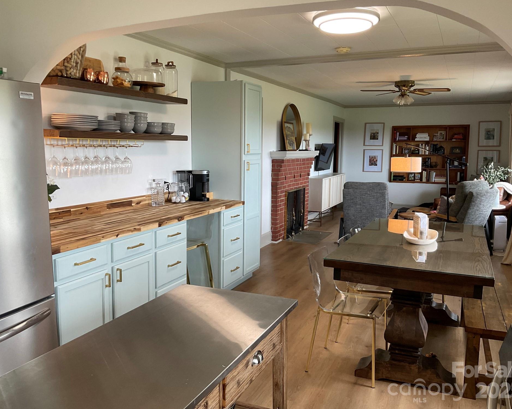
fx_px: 470
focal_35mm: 31
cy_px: 203
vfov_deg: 47.1
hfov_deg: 57.2
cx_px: 262
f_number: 1.8
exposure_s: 1/60
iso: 50
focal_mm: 3
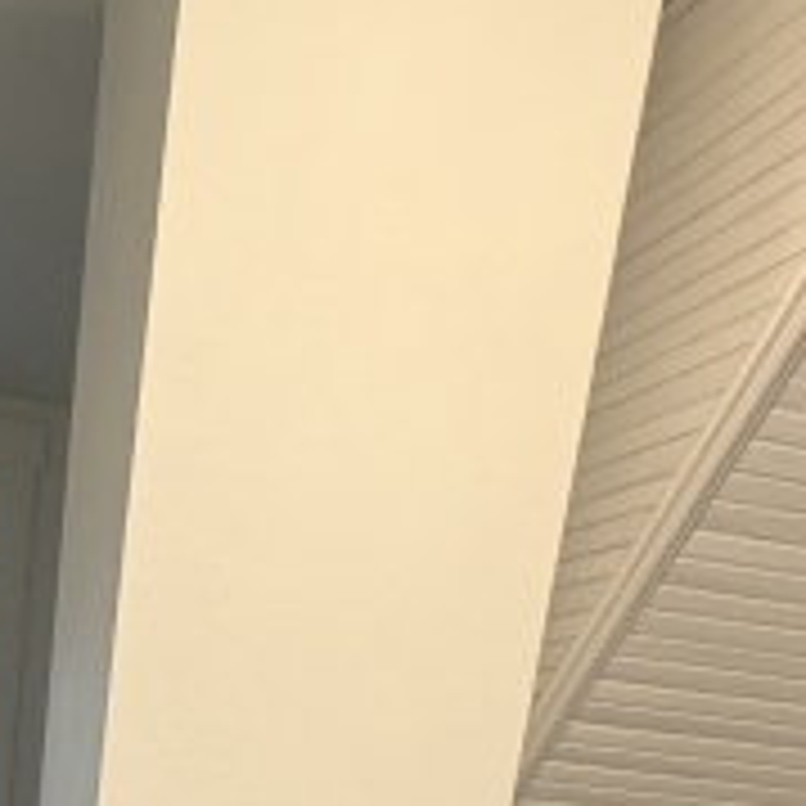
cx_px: 59
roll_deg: -5.3
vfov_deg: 28.1
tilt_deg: -16.1
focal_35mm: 46
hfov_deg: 34.4
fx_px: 1212
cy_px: 1128
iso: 400
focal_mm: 2.22
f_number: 2.2
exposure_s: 1/60
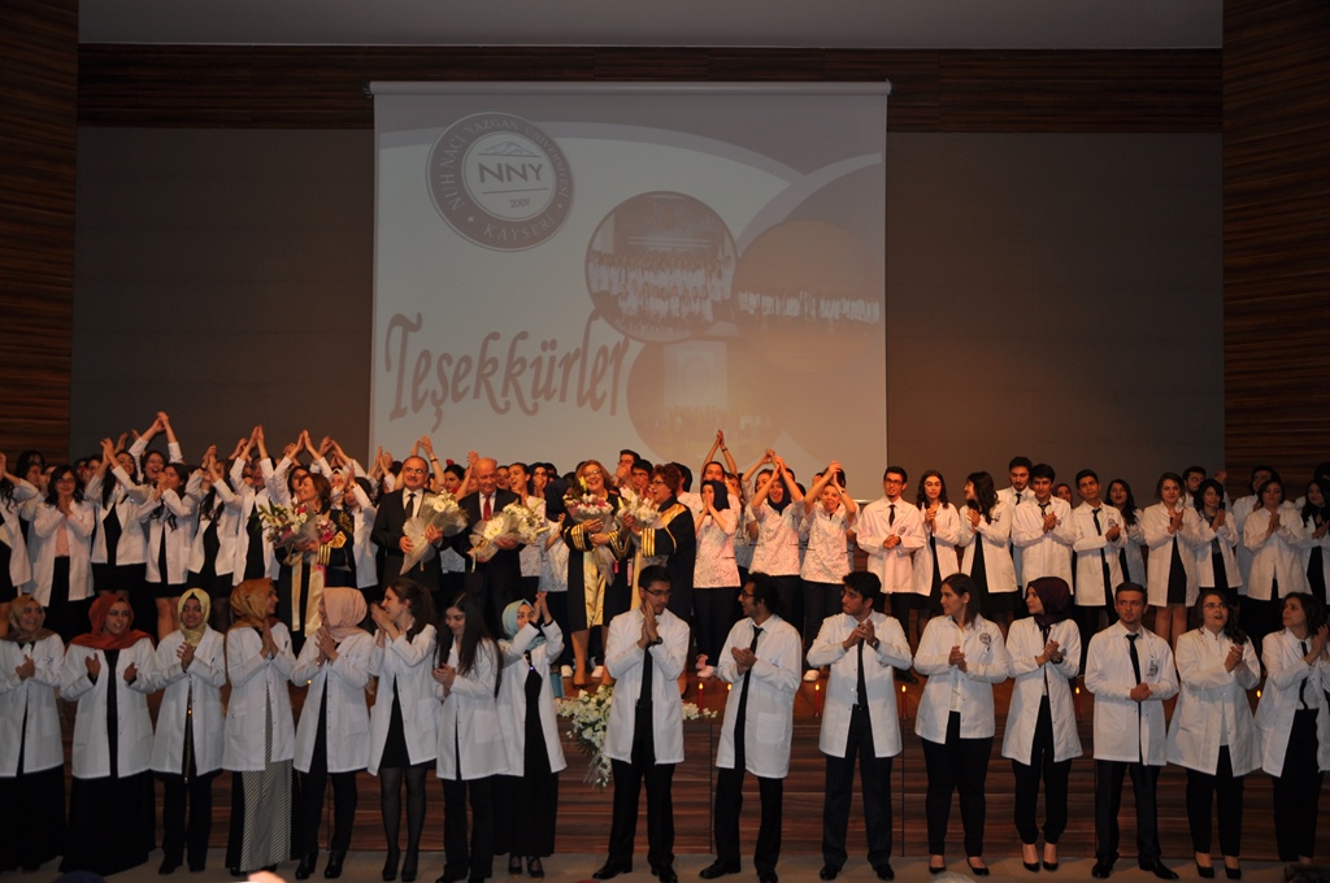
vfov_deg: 39.9
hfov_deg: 57.3
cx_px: 665
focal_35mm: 33
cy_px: 442
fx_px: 1218
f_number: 3.8
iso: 200
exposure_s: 1/60
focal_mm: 22
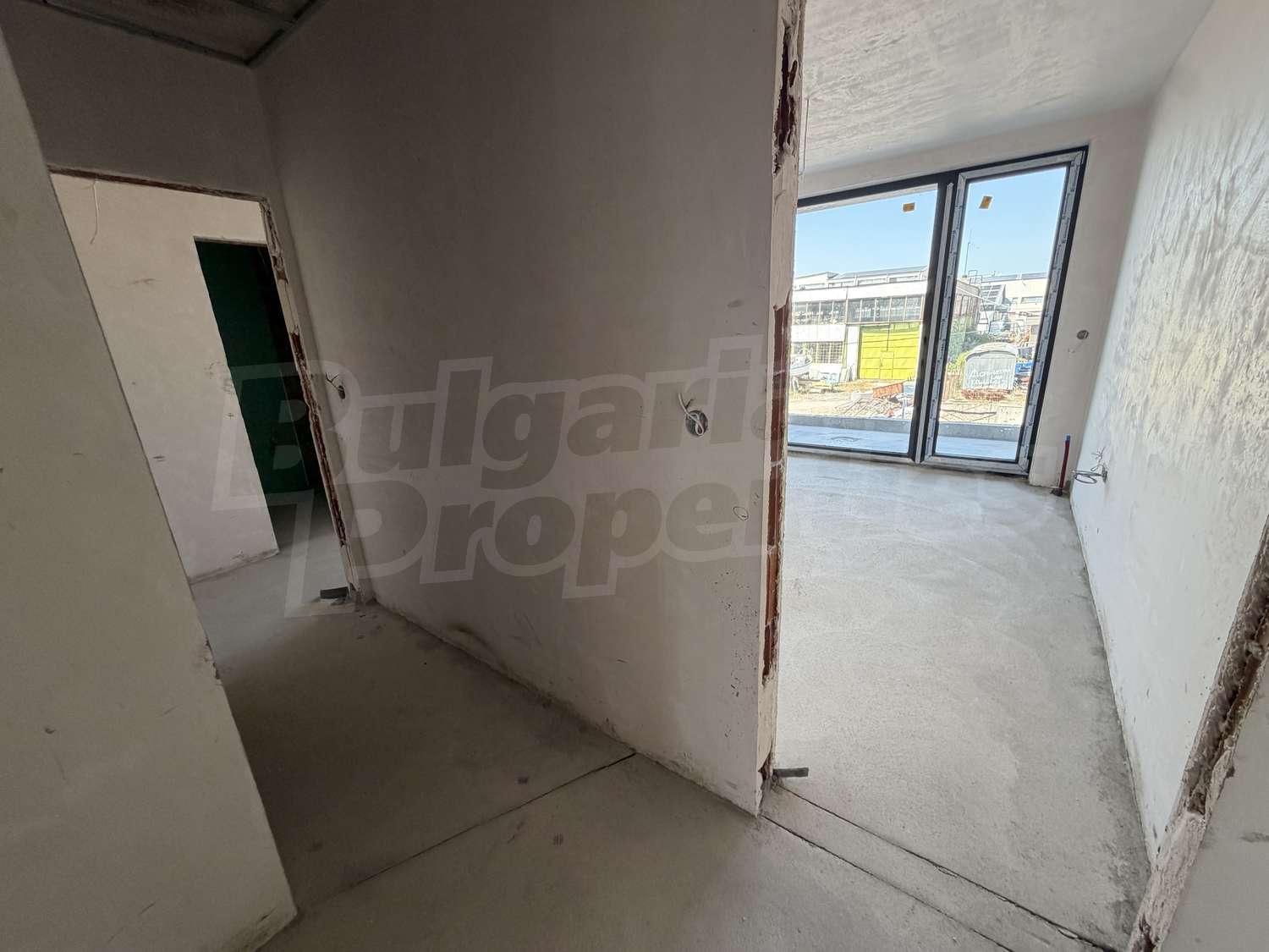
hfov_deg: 102.1
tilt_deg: -17.0
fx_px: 513
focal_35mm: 14
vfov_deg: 85.7
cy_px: 476
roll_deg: +2.6
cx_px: 634
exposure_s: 1/121
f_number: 2.2
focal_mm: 2.22
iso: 160
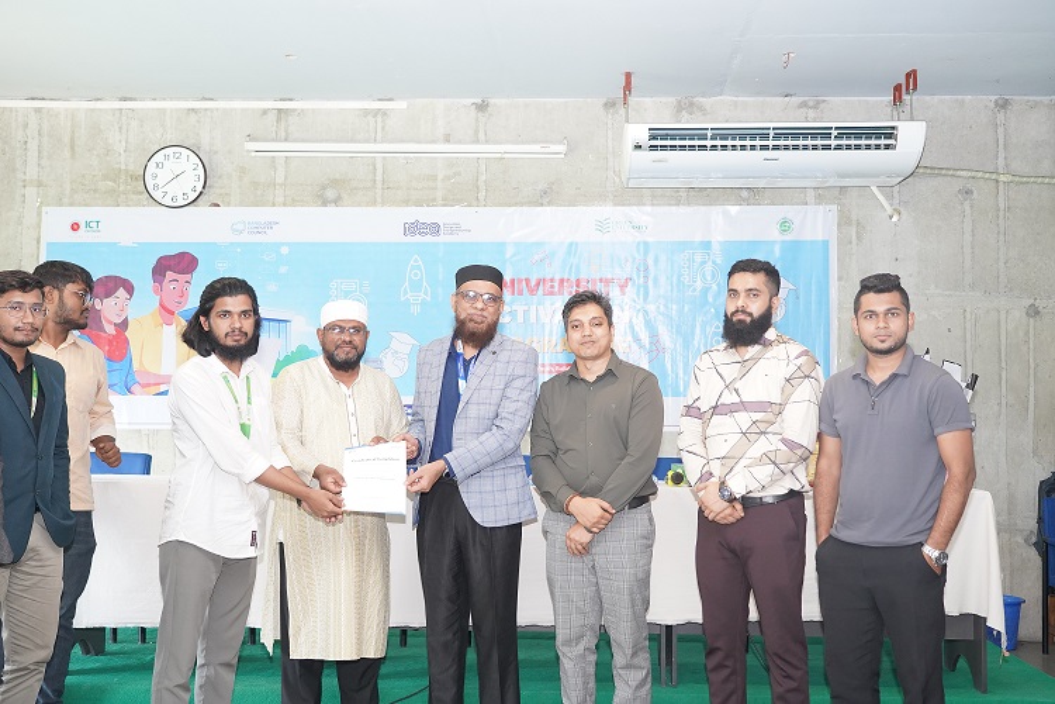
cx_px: 528
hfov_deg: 47.4
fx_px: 1201
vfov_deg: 32.6
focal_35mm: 41
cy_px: 352
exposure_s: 1/160
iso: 2500
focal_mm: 41
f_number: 4
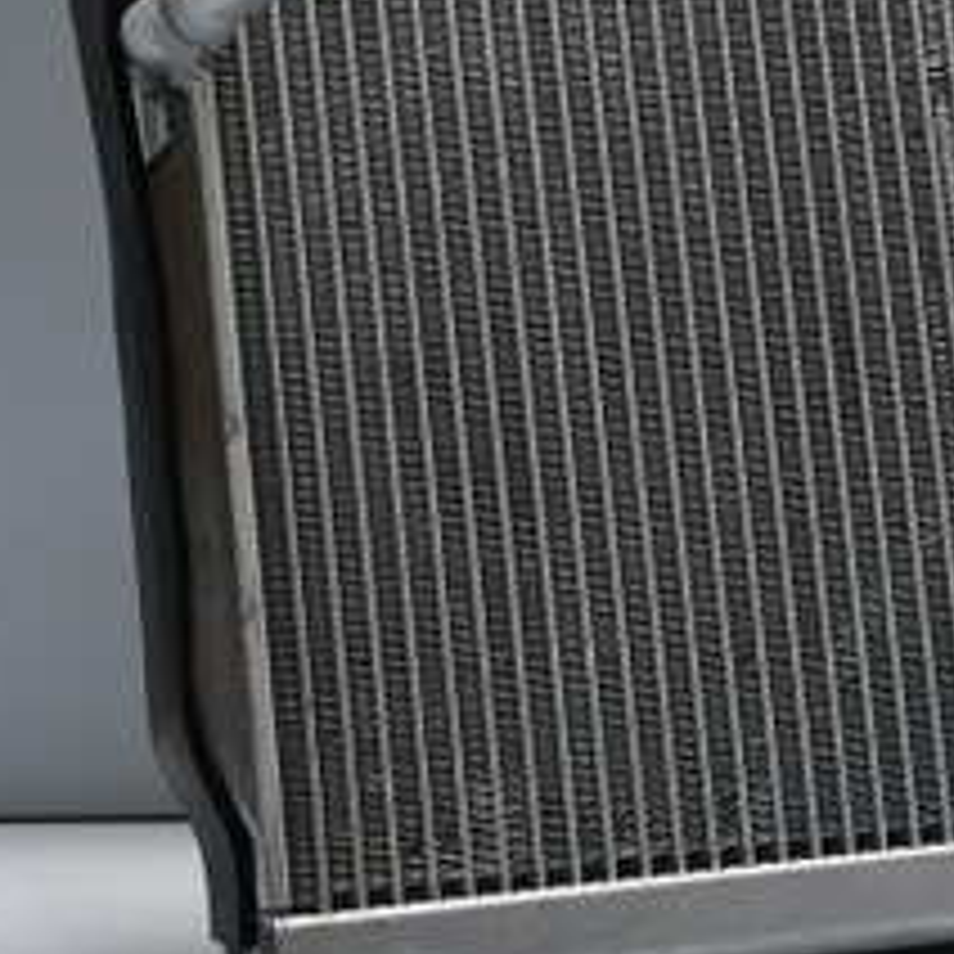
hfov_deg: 12.6
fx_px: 4272
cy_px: 225
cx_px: 891
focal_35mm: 137
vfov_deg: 12.7
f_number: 5.6
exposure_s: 1/60
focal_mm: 38
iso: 720
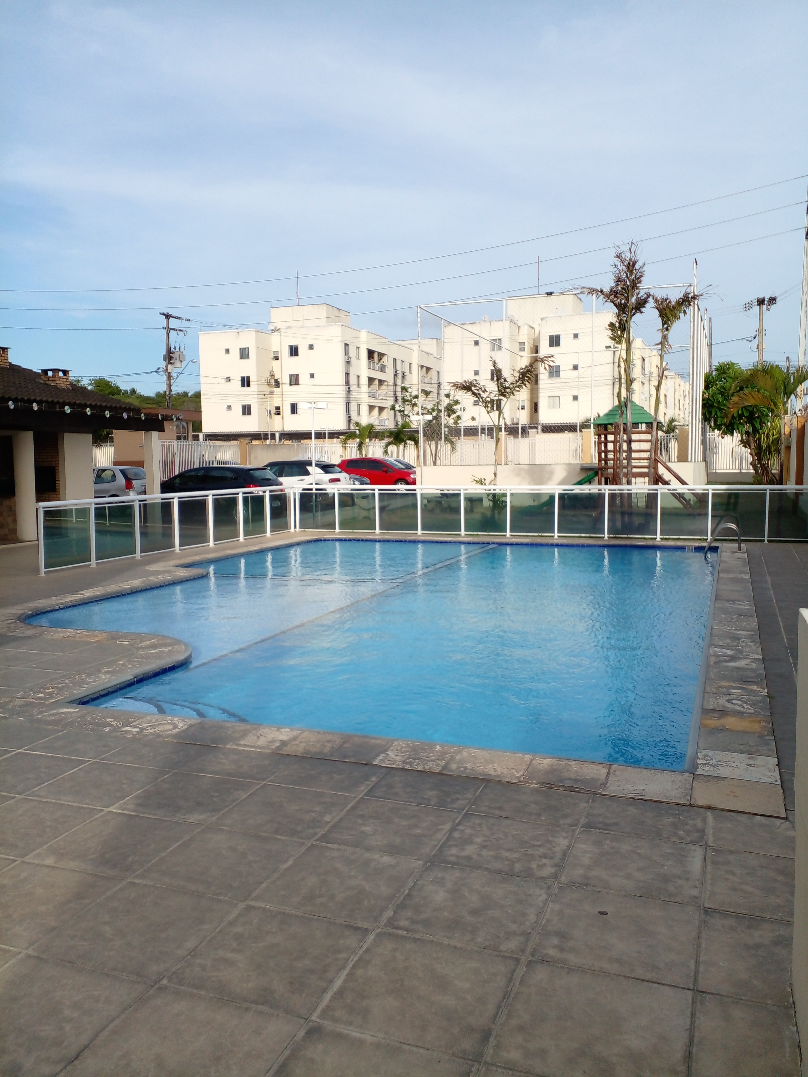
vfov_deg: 65.3
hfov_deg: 51.4
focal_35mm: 27
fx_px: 840
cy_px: 538
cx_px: 404
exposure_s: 1/976
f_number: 1.9
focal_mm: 3.6
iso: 50
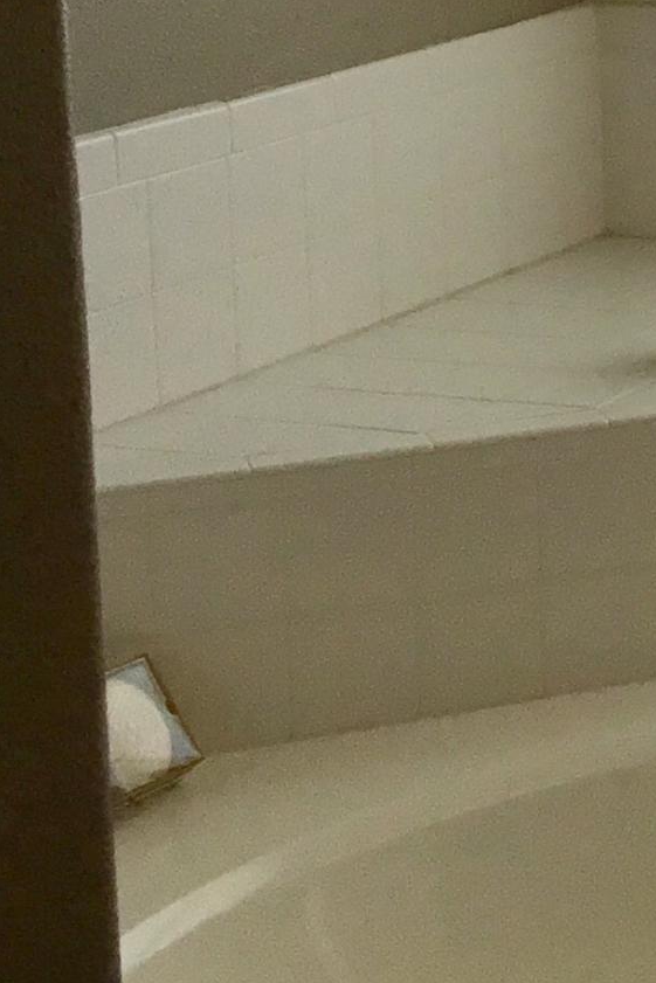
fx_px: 3142
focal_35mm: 115
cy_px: -151
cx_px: 1338
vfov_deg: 17.1
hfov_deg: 10.8
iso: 25
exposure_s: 1/1058
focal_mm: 3.3
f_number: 2.4
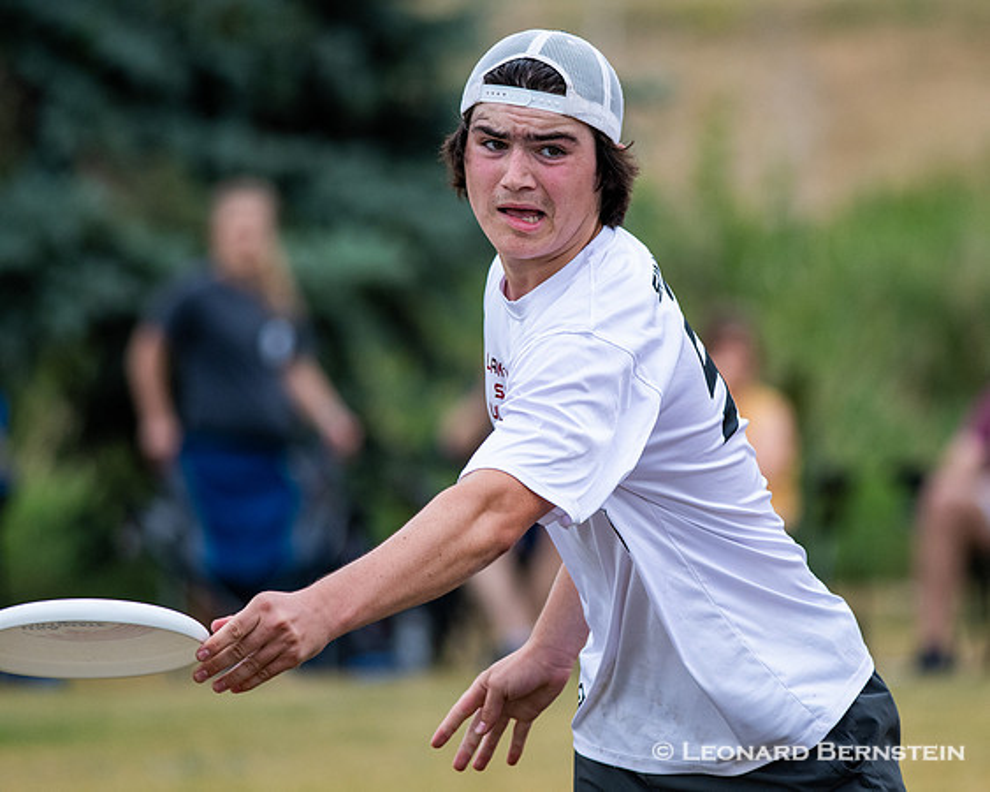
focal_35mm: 541
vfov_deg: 2.9
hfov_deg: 3.6
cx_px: 634
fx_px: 15836
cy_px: 370
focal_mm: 300
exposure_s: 1/3200
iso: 800
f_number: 4
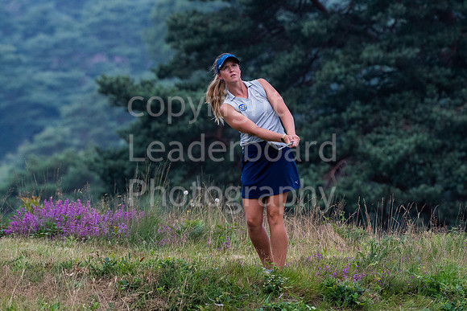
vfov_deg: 3.2
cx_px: 234
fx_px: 5644
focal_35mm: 435
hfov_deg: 4.7
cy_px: 156
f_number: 6.3
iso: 1250
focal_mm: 290
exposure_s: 1/1250
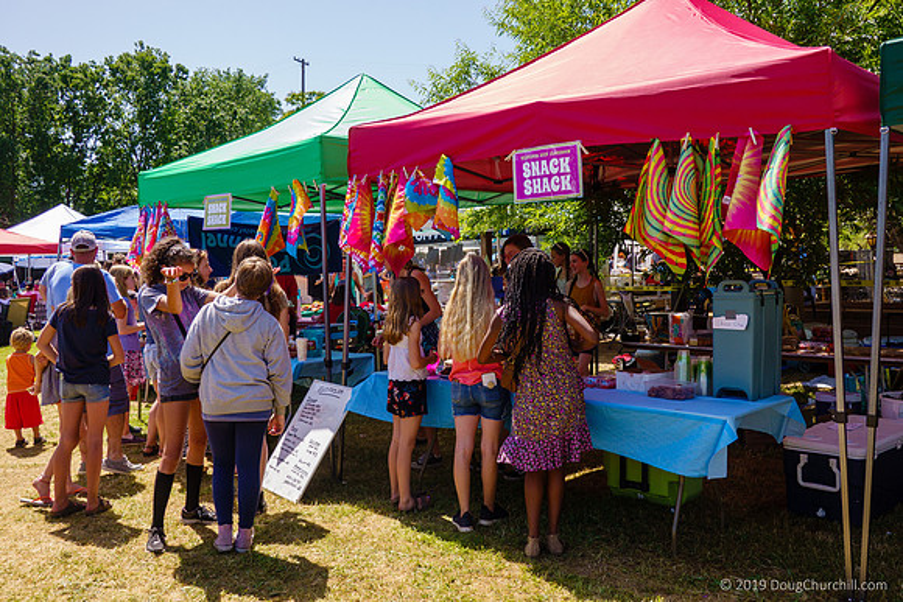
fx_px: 853
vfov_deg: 38.9
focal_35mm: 34
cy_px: 301
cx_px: 452
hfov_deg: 55.8
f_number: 3.5
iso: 125
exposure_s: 1/640
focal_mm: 12.76
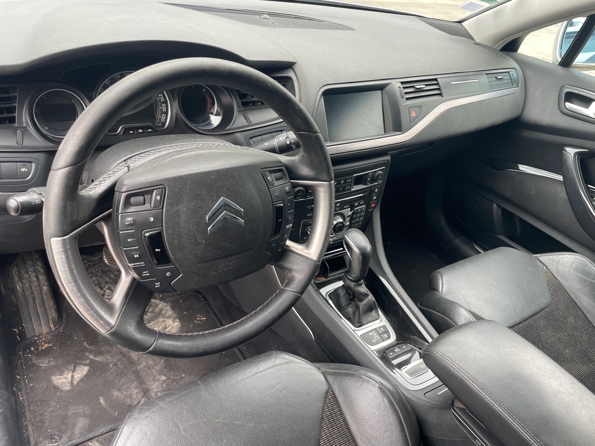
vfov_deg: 53.1
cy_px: 223
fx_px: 447
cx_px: 298
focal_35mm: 26
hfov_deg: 67.3
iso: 100
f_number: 1.6
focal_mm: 4.2
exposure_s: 1/121
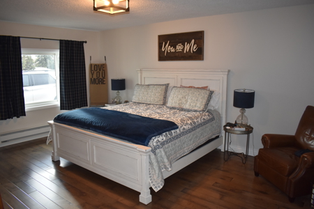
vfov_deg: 47.9
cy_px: 104
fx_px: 235
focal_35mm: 27
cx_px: 157
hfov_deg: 67.4
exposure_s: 1/60
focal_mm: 18
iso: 800
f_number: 4
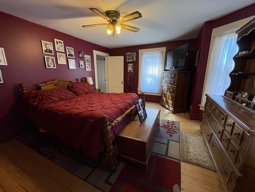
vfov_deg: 85.7
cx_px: 128
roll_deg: +0.1
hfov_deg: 102.1
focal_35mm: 14
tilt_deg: -12.0
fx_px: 103
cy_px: 96
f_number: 2.2
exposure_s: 1/60
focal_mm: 2.22
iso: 250
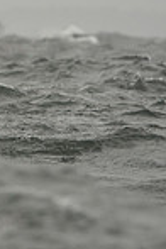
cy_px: 6
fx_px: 10340
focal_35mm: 1495
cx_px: -303
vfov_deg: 1.4
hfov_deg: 0.9
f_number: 6.3
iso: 400
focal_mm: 380
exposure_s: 1/1000
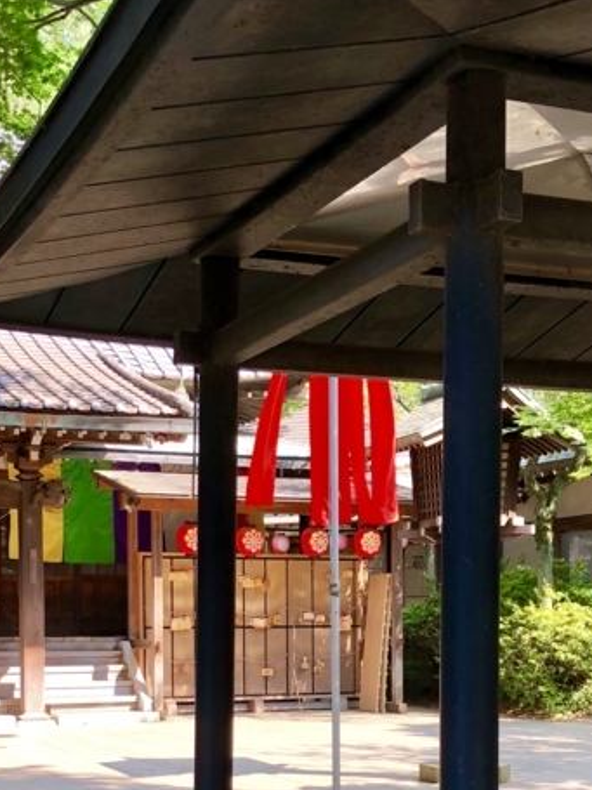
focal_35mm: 63
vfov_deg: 29.7
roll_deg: +1.5
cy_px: 681
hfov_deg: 23.3
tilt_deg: -0.9
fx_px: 1437
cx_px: 285
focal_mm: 4
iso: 40
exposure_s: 1/120
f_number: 1.8
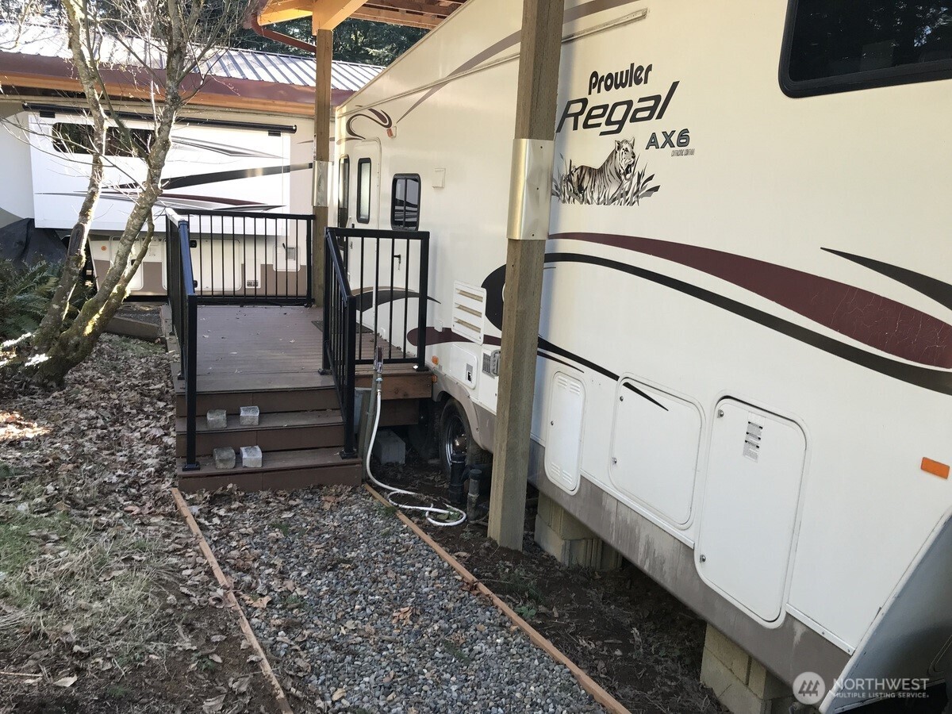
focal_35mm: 28
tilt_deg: -12.5
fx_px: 770
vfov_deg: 49.7
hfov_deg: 63.4
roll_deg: -3.4
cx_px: 476
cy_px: 357
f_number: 1.8
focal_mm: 3.99
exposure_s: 1/120
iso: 32
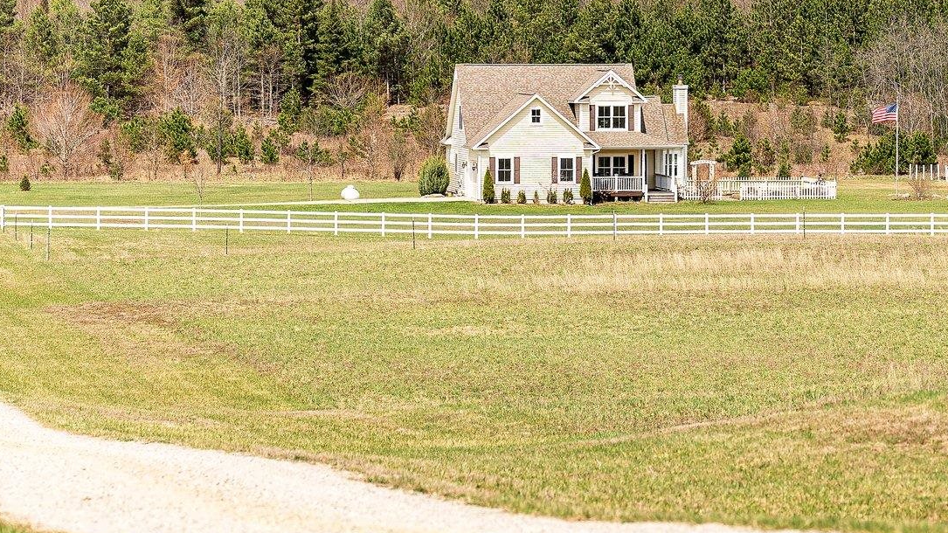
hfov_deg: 12.2
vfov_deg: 6.9
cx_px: 723
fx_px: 4424
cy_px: -24
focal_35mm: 176
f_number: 3.5
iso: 100
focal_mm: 89
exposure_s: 1/1250
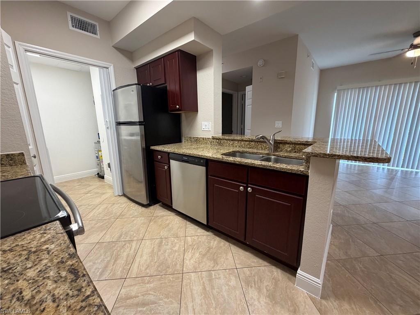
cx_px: 210
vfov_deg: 85.7
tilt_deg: -11.1
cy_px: 158
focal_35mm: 14
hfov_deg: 102.1
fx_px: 170
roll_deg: +0.6
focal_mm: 2.22
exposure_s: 1/120
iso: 320
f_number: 2.2
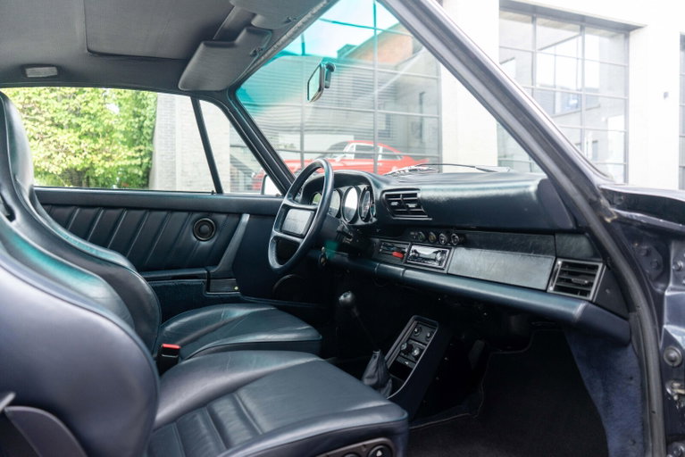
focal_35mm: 28
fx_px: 533
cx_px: 342
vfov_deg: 46.4
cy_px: 228
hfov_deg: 65.5
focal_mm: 28
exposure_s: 1/30
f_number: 3.5
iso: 500
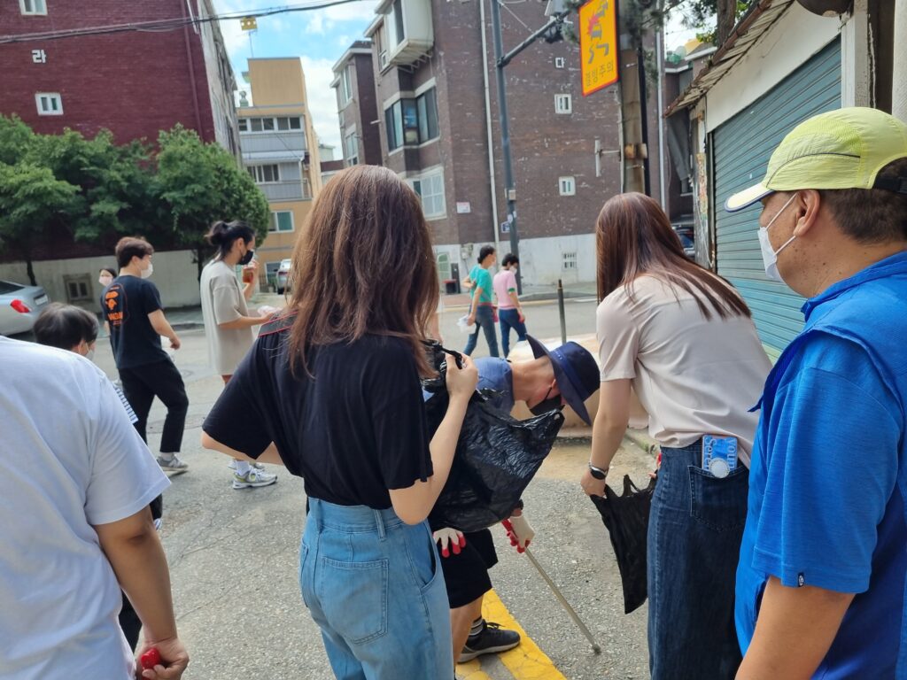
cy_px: 340
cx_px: 454
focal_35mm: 26
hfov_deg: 67.3
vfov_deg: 53.1
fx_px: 681
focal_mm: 5.4
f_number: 1.8
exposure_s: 1/1068
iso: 50
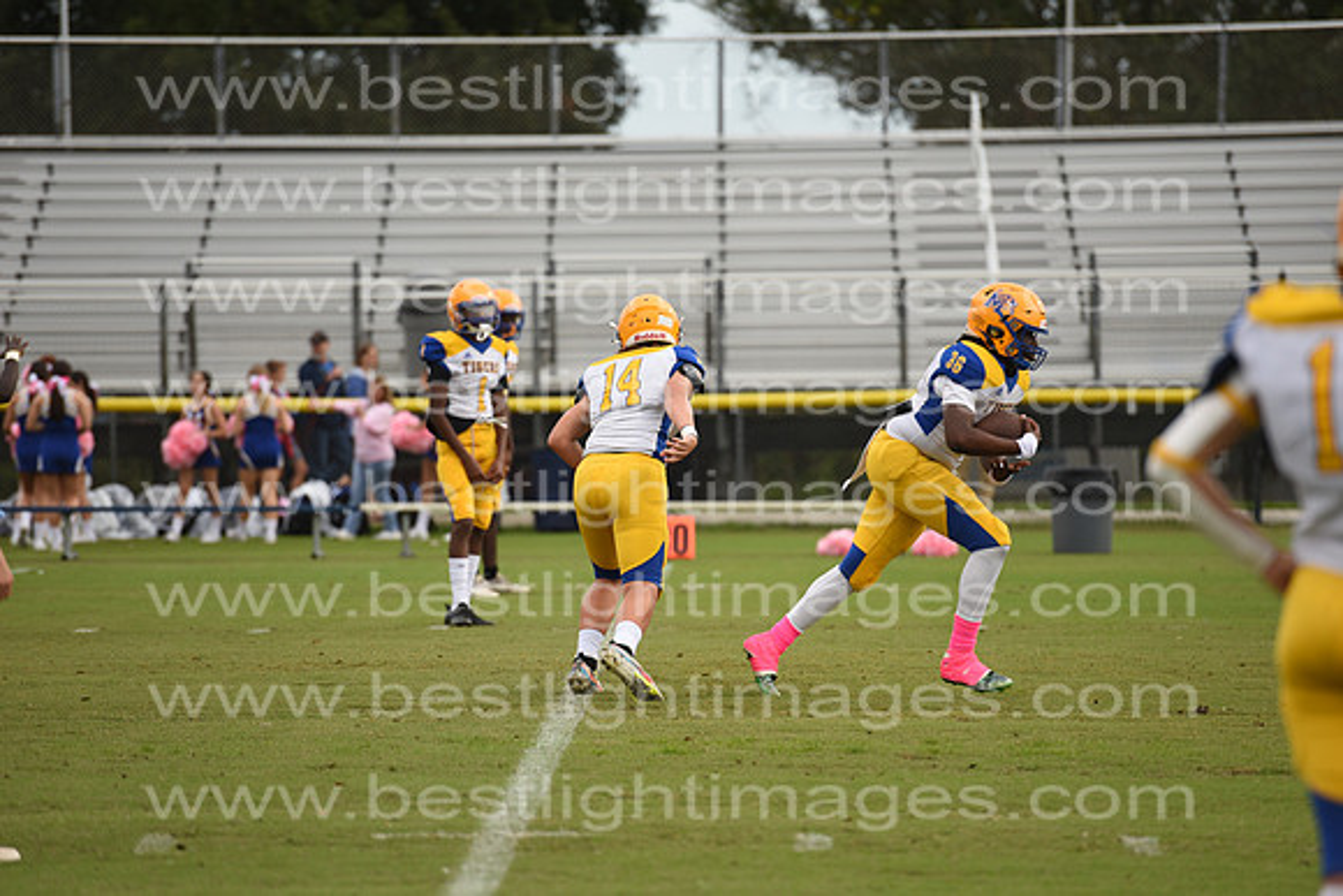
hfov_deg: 10.3
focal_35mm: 200
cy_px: 448
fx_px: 7463
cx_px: 672
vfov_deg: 6.9
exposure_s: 1/640
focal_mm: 200
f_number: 4
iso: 400
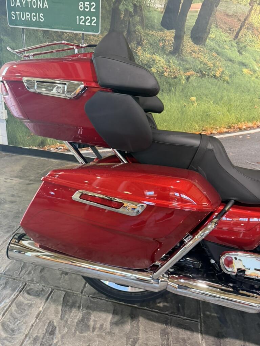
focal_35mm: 24
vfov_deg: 71.6
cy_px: 173
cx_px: 130
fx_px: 240
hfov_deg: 56.8
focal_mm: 6.76
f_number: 1.78
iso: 250
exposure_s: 1/60
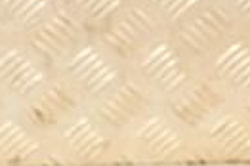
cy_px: 292
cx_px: -195
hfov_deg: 8.3
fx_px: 1667
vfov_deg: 5.6
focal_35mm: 240
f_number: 5
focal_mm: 35
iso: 800
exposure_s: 1/80
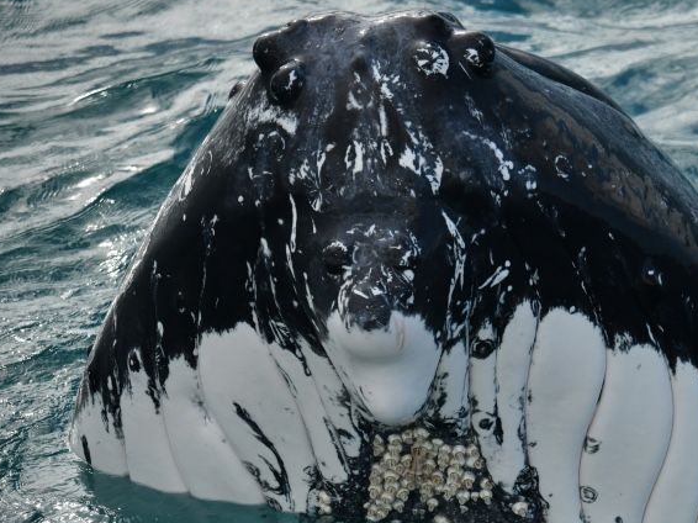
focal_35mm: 435
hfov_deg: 4.6
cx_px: 474
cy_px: 299
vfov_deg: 3.4
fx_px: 8768
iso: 1600
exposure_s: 1/8000
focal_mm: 320
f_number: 5.6
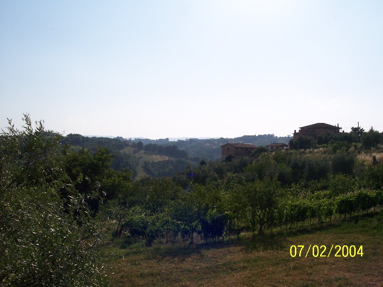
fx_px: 420
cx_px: 192
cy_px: 144
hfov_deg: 49.0
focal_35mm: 38
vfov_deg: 37.7
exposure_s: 1/1000
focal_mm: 8
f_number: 4.8
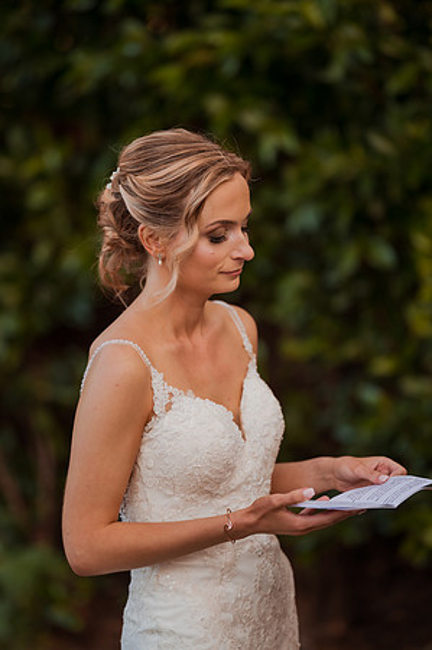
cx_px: 216
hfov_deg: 10.1
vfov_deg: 15.2
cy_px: 325
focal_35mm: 135
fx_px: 2435
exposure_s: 1/1000
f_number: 1.8
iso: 320
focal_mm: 135
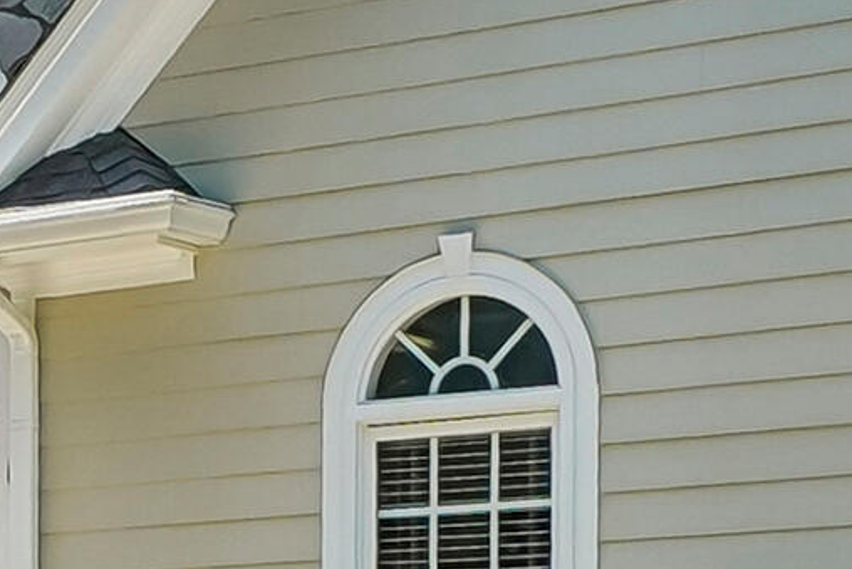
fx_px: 2935
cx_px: -394
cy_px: 35
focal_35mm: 124
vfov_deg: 11.0
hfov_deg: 15.4
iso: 400
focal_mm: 14
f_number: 8
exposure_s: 1/320
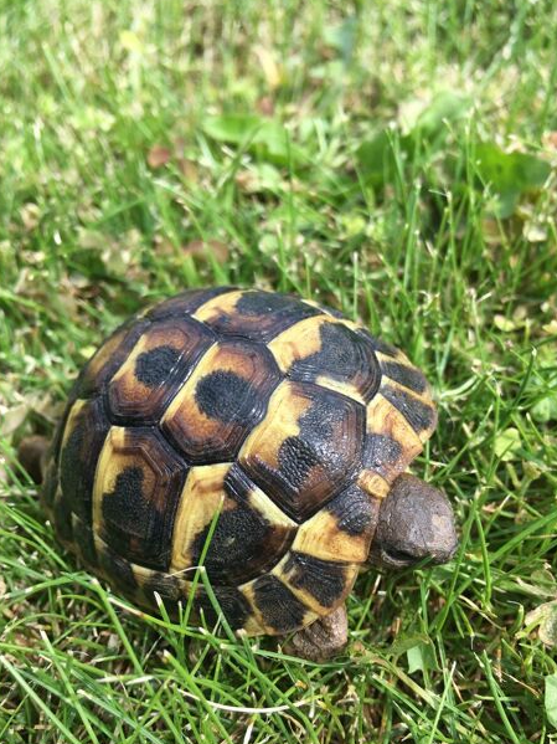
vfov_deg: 58.4
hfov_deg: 45.4
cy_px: 381
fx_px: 665
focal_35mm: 31
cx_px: 283
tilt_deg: -51.5
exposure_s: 1/463
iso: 25
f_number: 2.2
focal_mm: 4.15
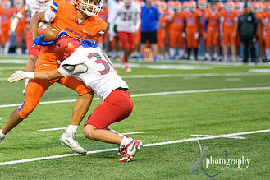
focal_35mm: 256
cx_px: 36
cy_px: 39
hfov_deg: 8.0
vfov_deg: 5.4
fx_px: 1919
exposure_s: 1/2000
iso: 4500
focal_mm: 145
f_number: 2.8
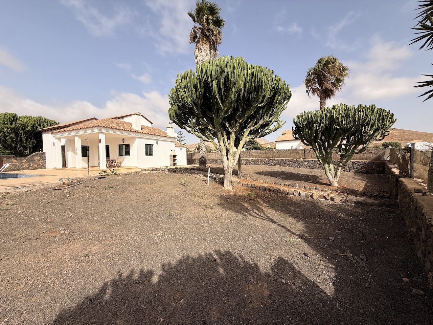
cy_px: 162
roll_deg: +1.4
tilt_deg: -1.0
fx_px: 175
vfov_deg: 85.7
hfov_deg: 102.1
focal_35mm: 14
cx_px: 216
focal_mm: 2.22
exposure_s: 1/2165
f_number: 2.2
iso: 50
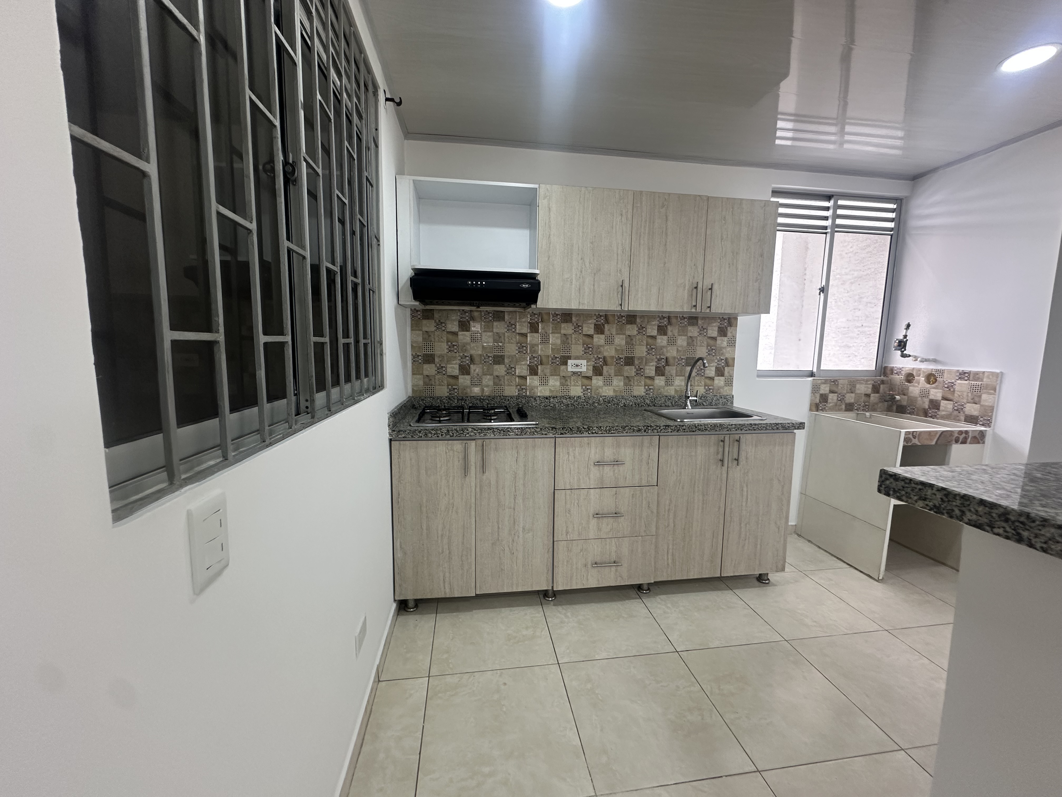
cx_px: 531
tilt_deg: -6.8
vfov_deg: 85.7
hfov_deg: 102.1
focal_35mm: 14
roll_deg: -1.8
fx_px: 430
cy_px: 398
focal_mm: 2.22
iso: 160
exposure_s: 1/60
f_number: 2.2
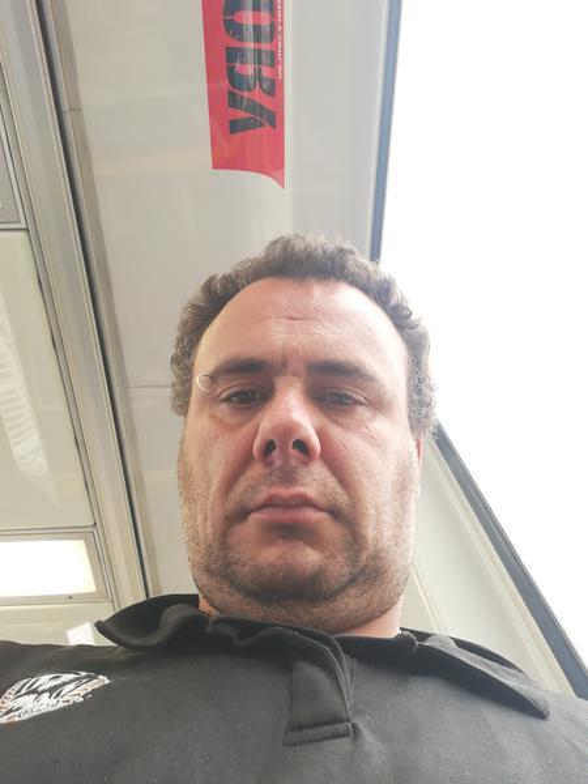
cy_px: 392
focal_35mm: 27
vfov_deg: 65.3
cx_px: 294
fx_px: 612
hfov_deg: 51.4
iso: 50
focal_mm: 3.6
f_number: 2
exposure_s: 1/50
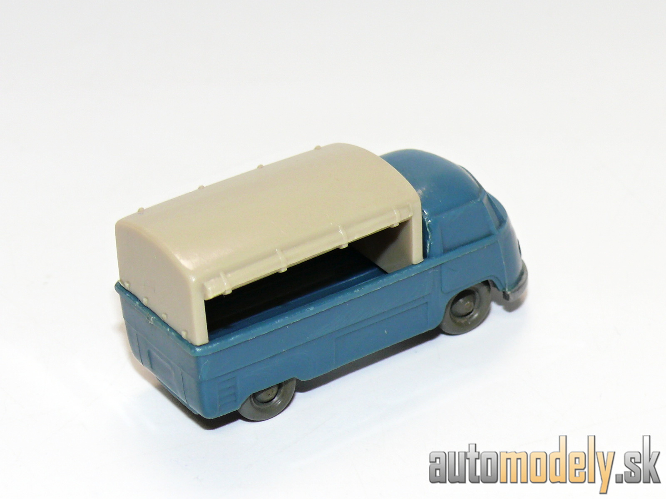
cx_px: 333
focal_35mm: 112
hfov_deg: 17.6
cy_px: 250
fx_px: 2155
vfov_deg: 13.2
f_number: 4
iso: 100
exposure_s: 1/30
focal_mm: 14.2
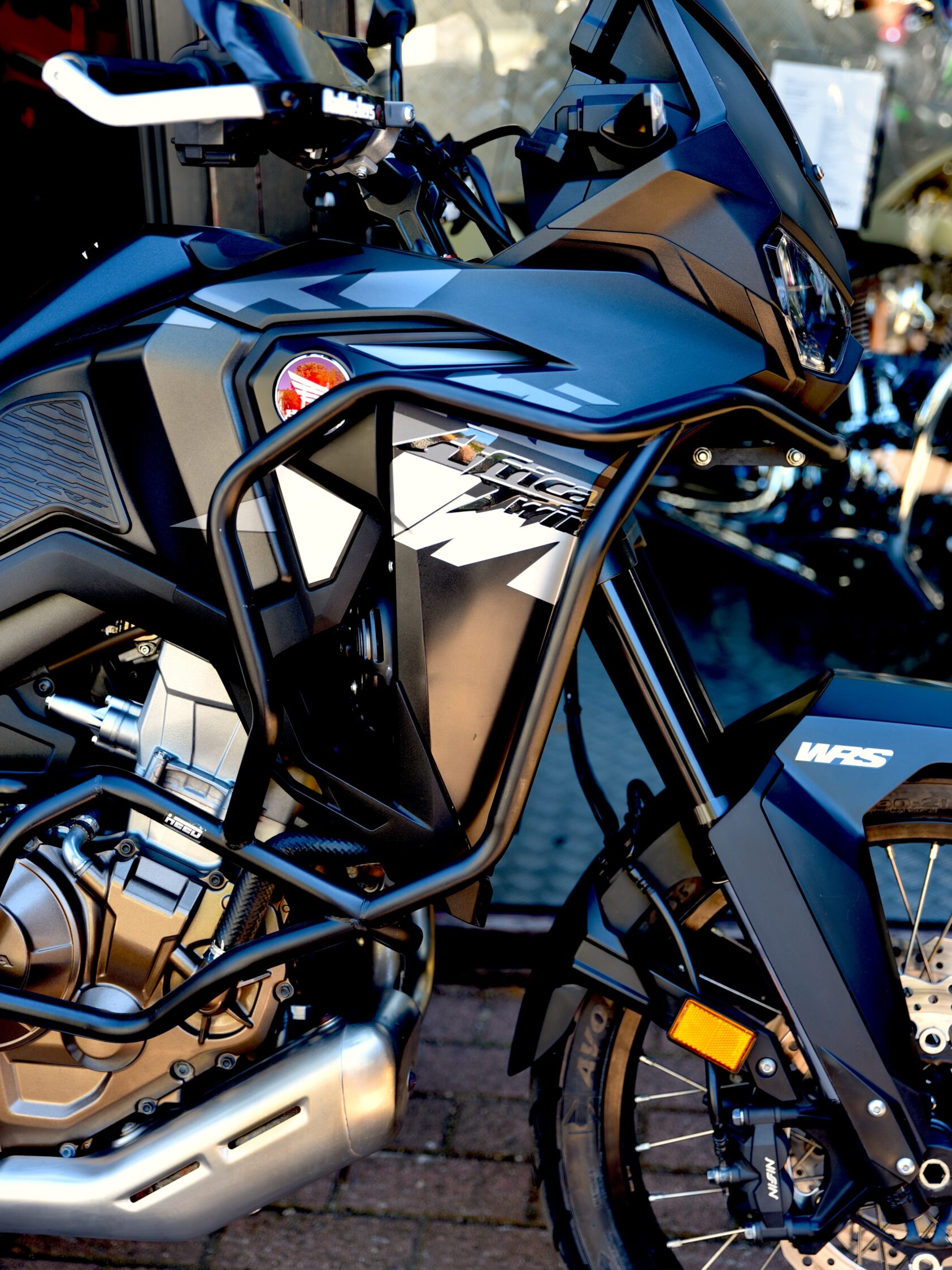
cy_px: 590
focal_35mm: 57
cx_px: 470
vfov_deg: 33.8
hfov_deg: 25.7
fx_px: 2090
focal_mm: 52
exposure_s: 1/60
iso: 100
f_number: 2.8
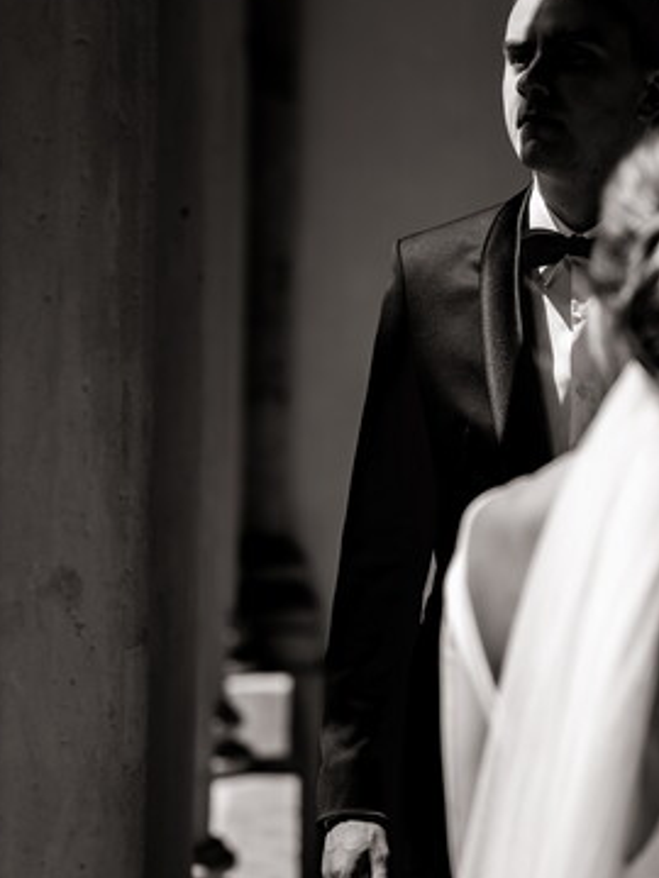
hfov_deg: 11.0
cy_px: 424
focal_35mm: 134
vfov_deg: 14.7
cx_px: 527
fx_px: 3401
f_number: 2.8
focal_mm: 85
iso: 100
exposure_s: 1/2000
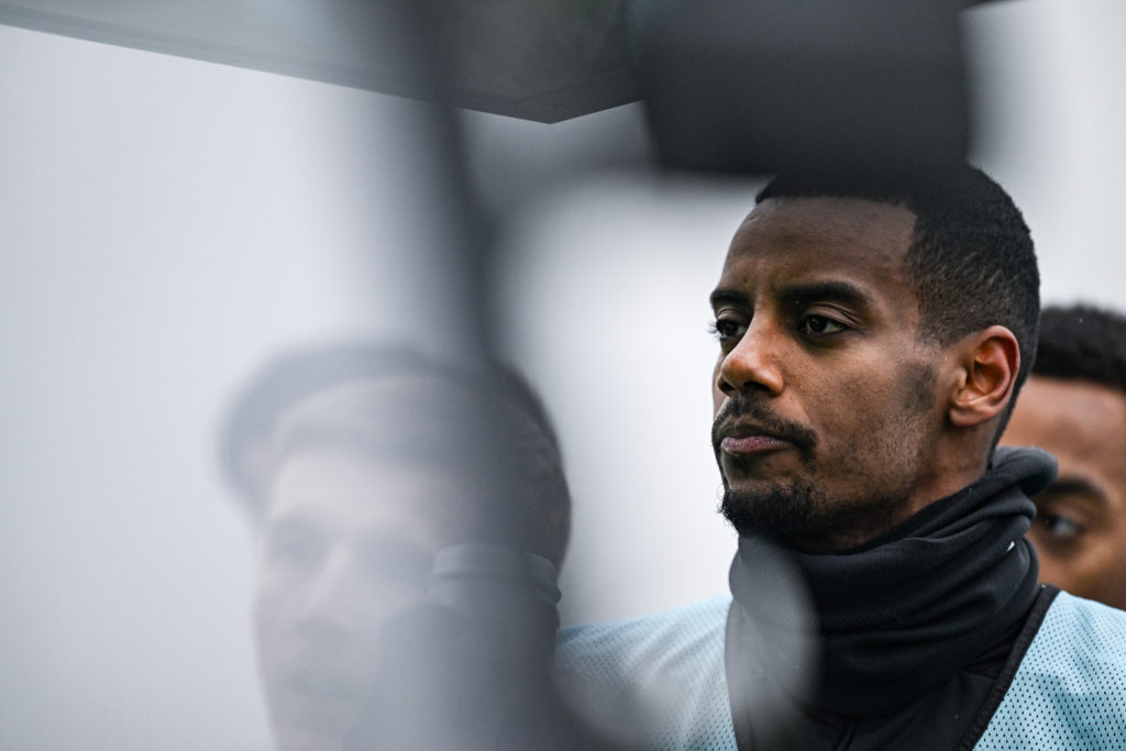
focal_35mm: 400
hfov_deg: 5.2
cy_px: 376
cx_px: 563
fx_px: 12512
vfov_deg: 3.4
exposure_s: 1/1600
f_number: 2.8
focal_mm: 400
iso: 1250
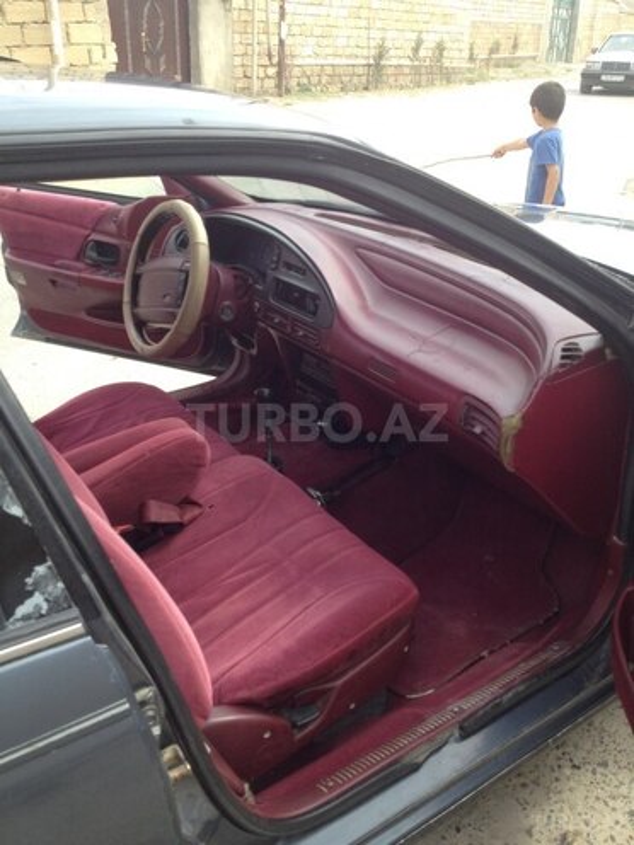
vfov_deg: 52.6
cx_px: 317
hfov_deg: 40.7
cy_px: 422
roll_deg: -0.4
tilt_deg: -27.7
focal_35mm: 35
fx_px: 855
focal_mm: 4.28
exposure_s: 1/460
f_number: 2.4
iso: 50
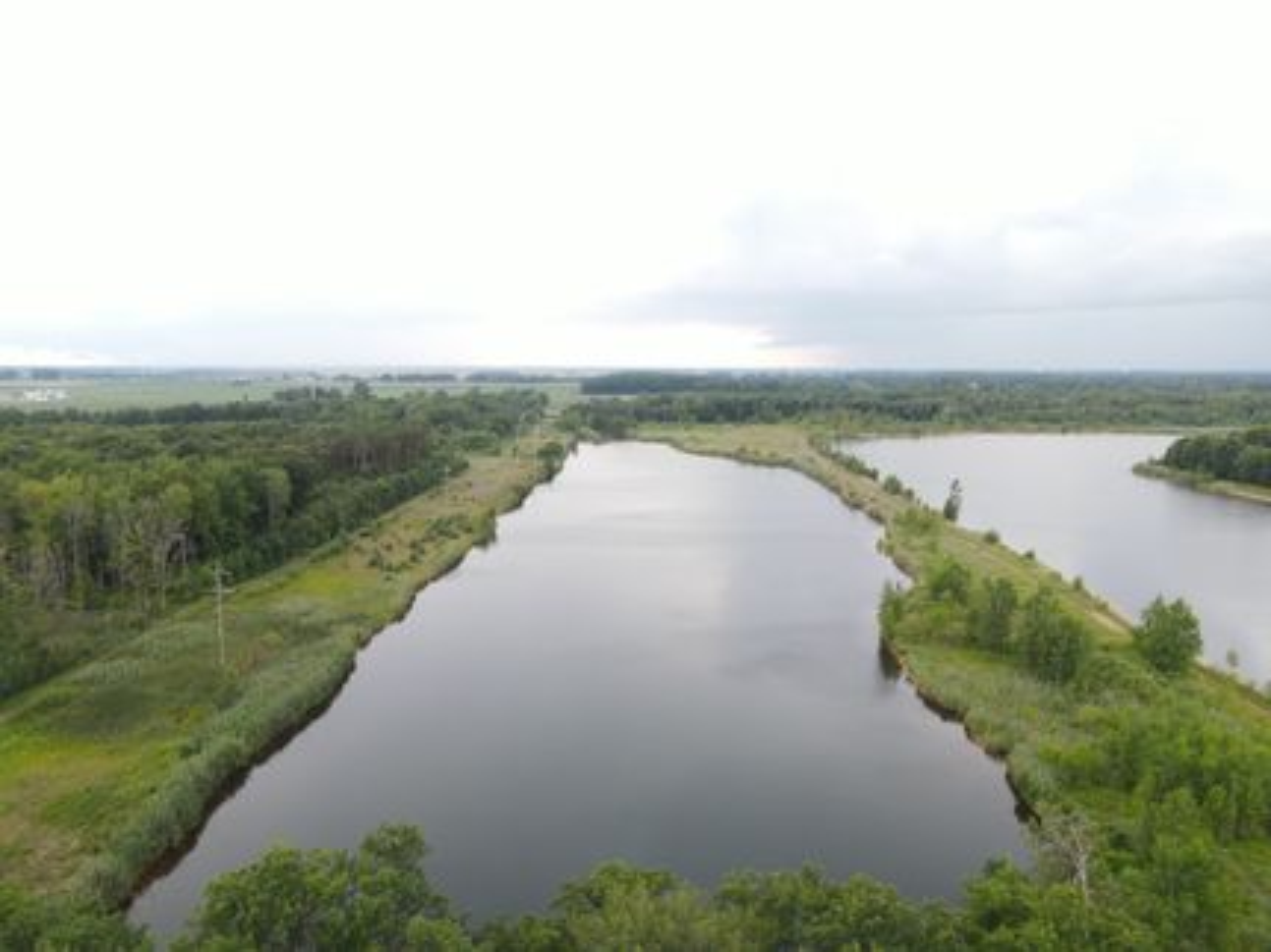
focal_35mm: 24
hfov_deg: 71.6
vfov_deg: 56.8
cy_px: 476
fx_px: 881
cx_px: 636
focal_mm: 4.5
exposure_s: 1/100
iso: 100
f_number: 2.8
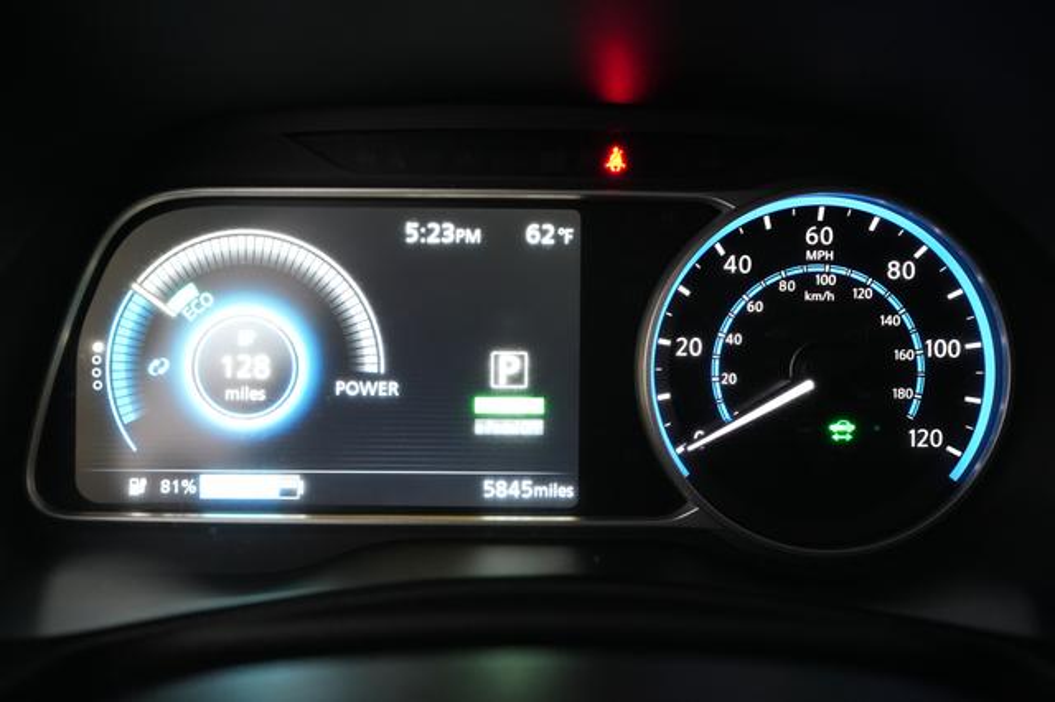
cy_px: 351
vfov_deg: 46.4
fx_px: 820
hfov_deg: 65.5
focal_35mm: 28
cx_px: 528
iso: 6400
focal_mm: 28
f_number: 4
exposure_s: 1/60
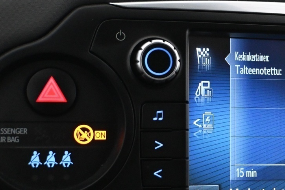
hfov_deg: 21.1
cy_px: 114
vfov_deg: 14.5
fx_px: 744
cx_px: 274
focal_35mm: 94
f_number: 4.5
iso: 4000
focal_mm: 28
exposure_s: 1/50
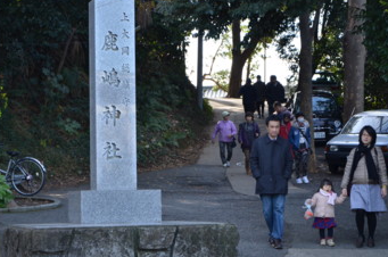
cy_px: 135
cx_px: 195
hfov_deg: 20.1
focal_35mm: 102
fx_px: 1097
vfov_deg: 13.4
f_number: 5.6
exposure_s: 1/125
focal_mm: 58
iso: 160
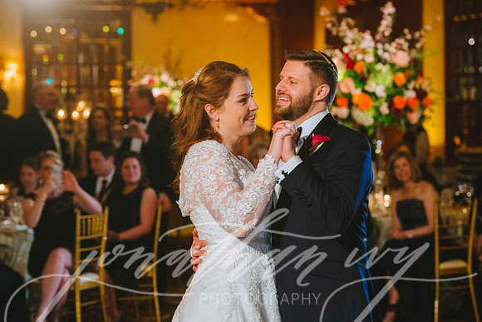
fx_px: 1553
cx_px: 241
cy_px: 161
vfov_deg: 11.8
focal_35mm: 116
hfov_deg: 17.6
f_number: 3.5
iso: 2500
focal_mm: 116
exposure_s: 1/100
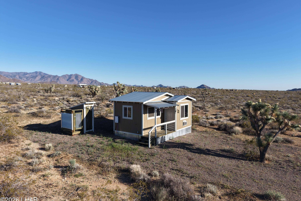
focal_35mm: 25
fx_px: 209
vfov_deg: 51.3
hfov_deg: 71.5
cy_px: 97
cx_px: 150
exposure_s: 1/2500
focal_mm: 8.67
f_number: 1.8
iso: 110
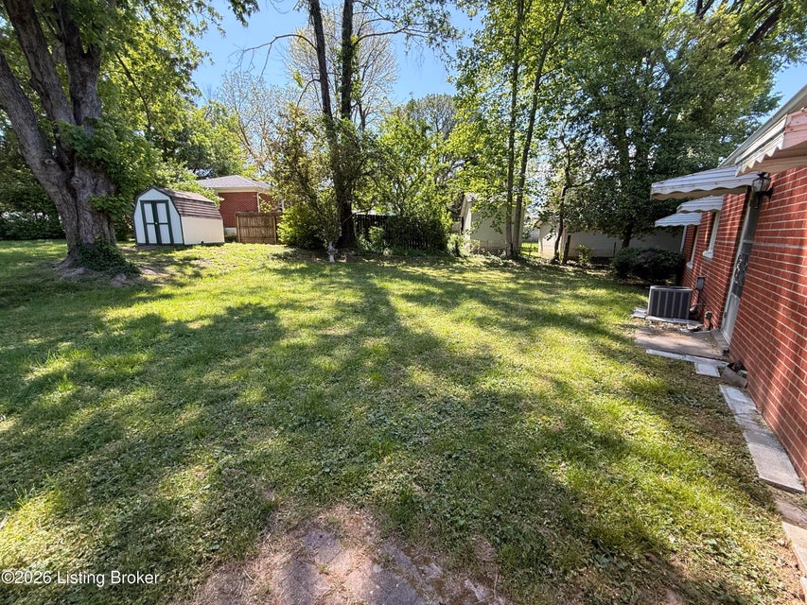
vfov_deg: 85.7
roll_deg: +0.9
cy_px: 302
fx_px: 326
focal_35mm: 14
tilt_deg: -11.5
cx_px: 404
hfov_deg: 102.1
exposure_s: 1/293
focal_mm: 2.22
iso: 50
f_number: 2.2
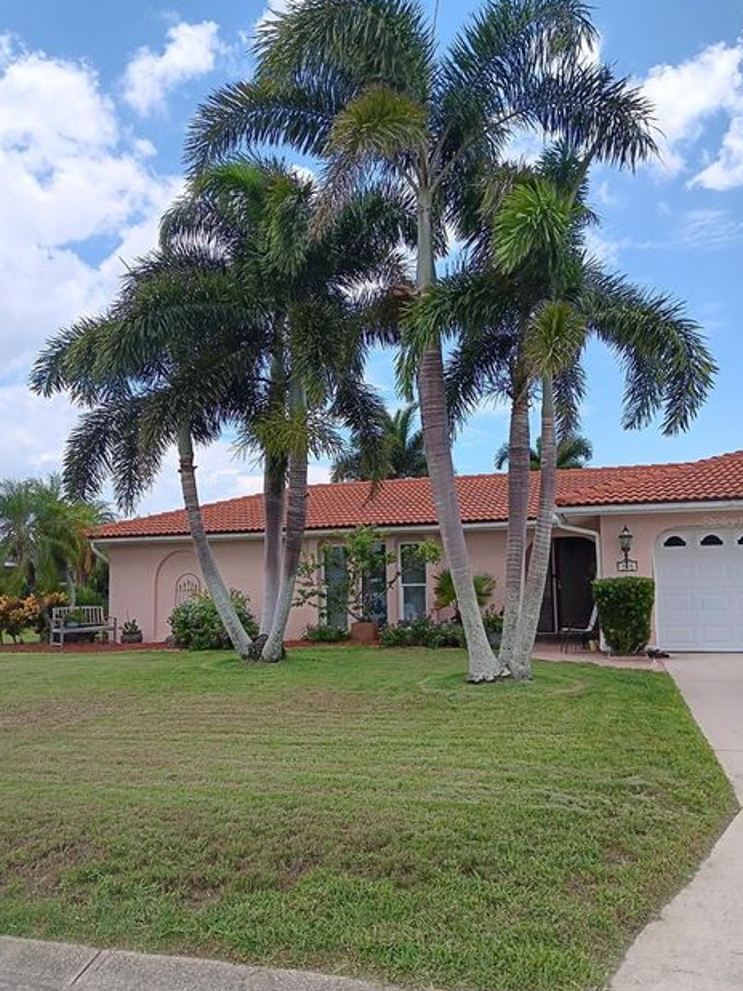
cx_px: 365
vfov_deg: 63.4
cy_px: 521
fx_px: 802
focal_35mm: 28
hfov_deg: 49.7
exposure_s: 1/1000
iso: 20
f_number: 1.8
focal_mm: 3.98
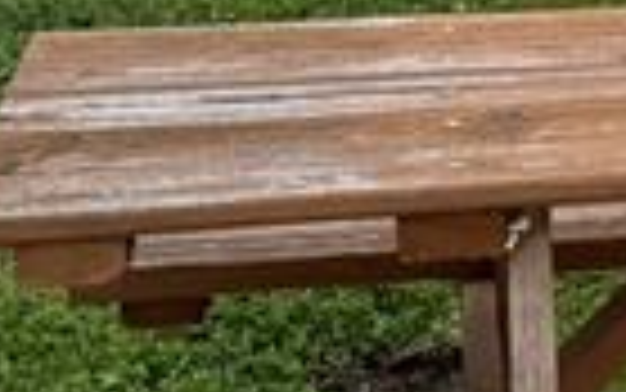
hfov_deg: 10.8
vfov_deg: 7.0
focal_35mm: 187
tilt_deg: -11.2
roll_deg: +0.5
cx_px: 955
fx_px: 3192
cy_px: 32
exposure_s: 1/2169
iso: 80
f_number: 1.78
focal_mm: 6.76
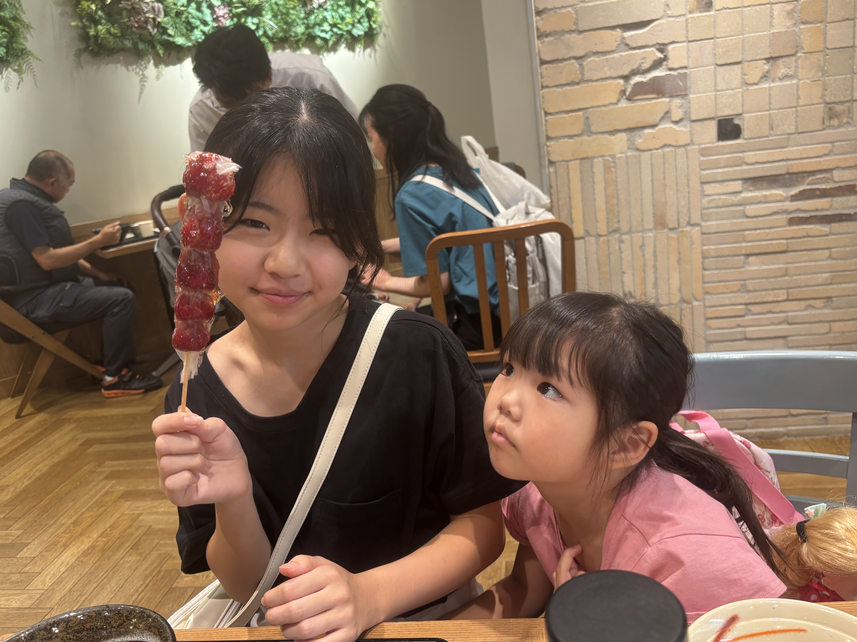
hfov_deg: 63.4
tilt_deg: -16.2
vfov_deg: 49.7
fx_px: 693
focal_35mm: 28
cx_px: 428
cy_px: 303
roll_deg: +6.8
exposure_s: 1/50
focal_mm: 5.96
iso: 125
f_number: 1.6
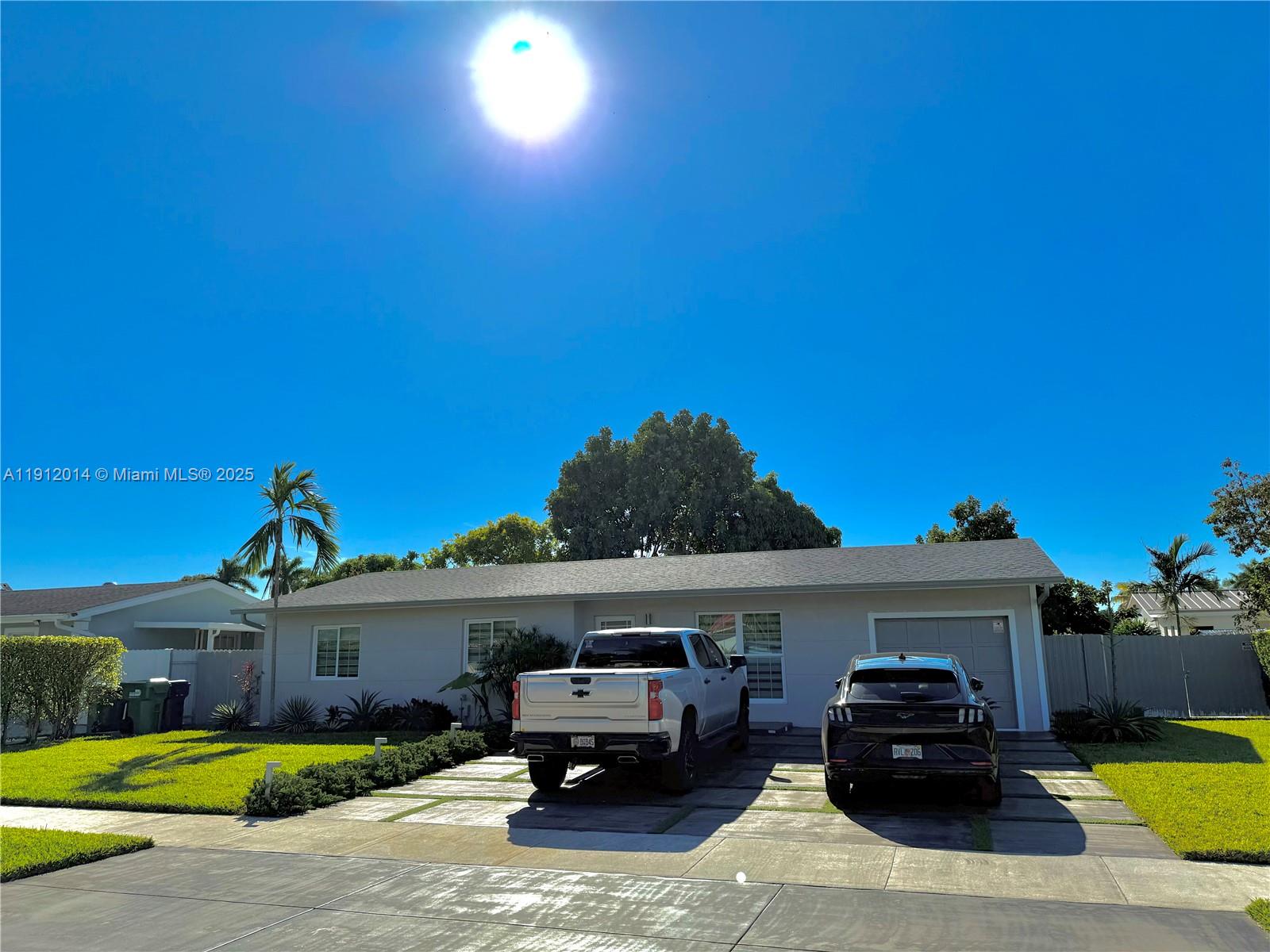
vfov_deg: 56.8
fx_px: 881
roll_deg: +1.8
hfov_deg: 71.6
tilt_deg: +13.2
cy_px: 476
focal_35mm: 24
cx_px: 635
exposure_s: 1/10309
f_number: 1.78
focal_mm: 6.76
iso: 80
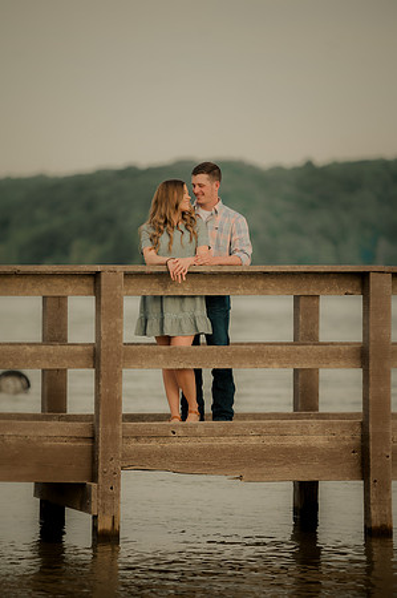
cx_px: 198
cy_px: 299
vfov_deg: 10.3
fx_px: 3316
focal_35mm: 200
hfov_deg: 6.9
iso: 160
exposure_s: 1/800
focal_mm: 200
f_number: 2.8
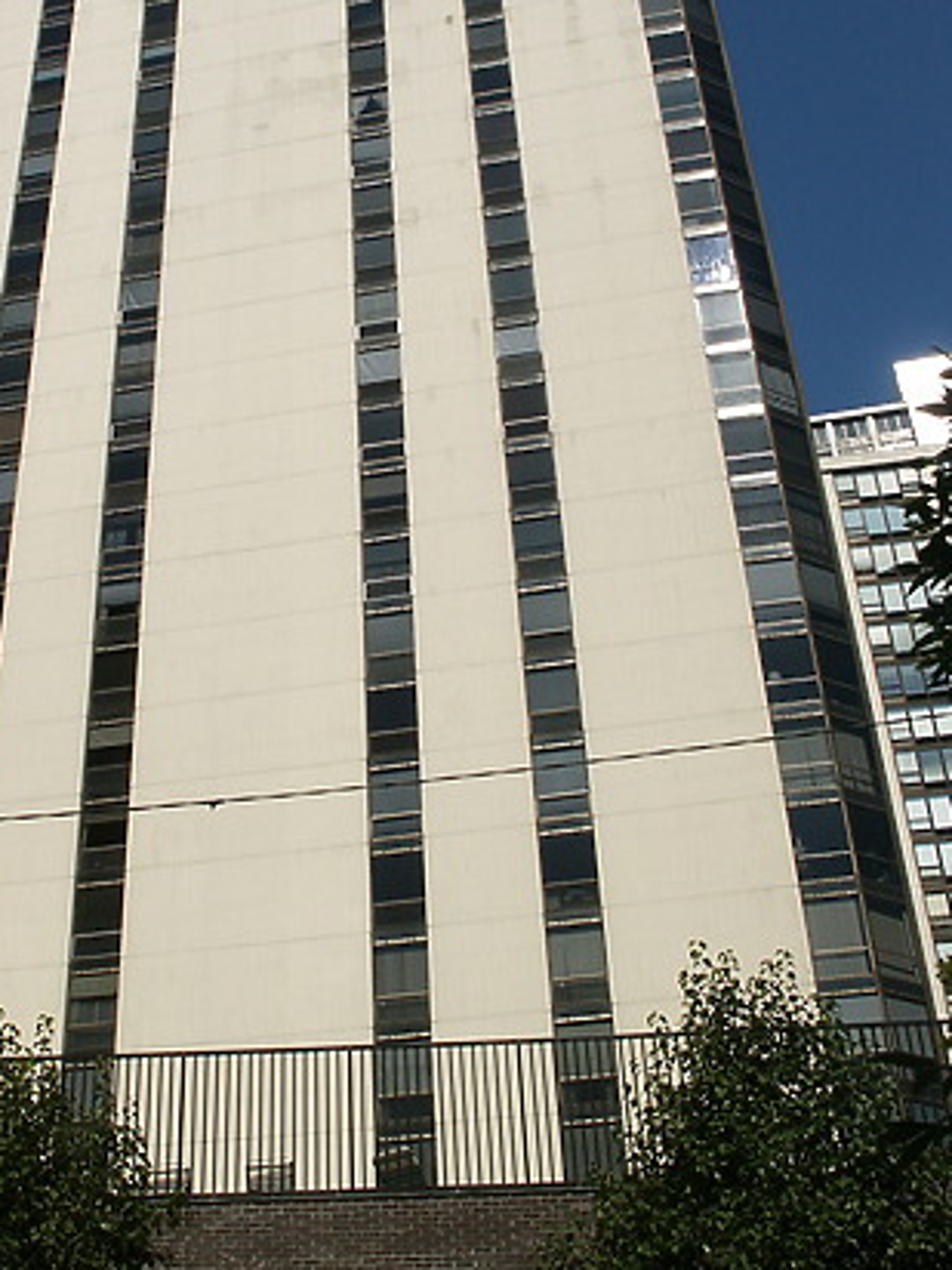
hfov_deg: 28.3
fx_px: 1870
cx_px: 271
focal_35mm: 51
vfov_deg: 37.2
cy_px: 447
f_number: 6.7
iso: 64
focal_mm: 7.18
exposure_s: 1/500
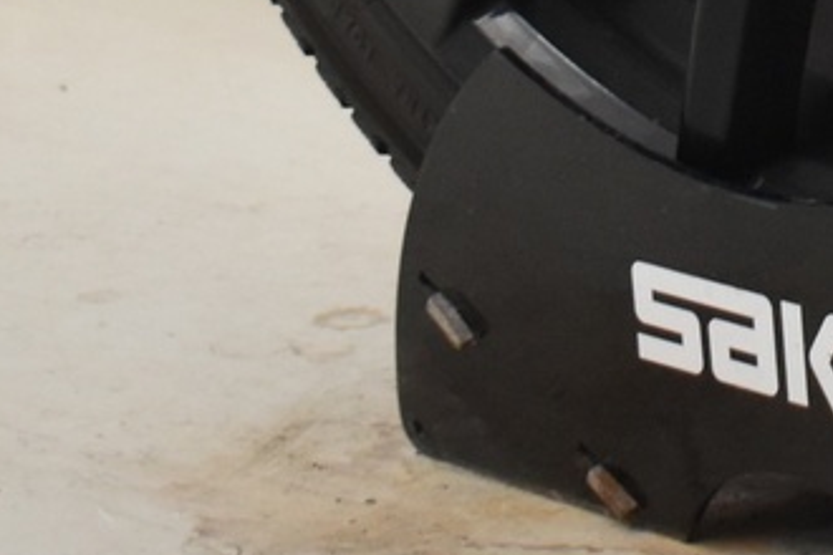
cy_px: -729
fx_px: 5784
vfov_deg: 5.3
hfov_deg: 8.1
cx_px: 1255
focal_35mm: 250
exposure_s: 1/60
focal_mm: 34
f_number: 4.5
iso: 1250
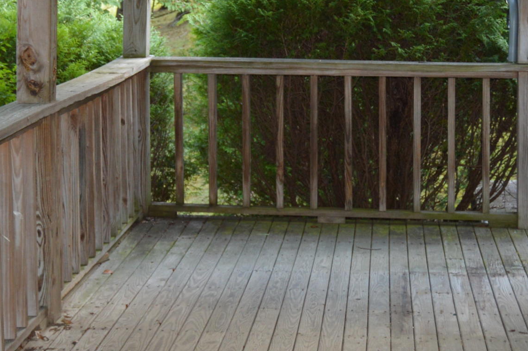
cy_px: 74
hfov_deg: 19.8
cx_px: 243
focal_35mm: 103
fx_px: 1509
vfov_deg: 13.2
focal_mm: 26
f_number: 4
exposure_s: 1/100
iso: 400
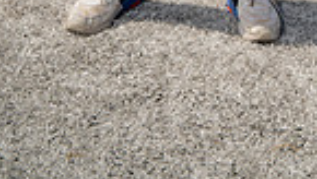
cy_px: -308
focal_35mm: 91
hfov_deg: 22.7
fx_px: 766
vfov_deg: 10.6
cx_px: 297
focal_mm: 28
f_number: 8
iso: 100
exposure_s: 1/250
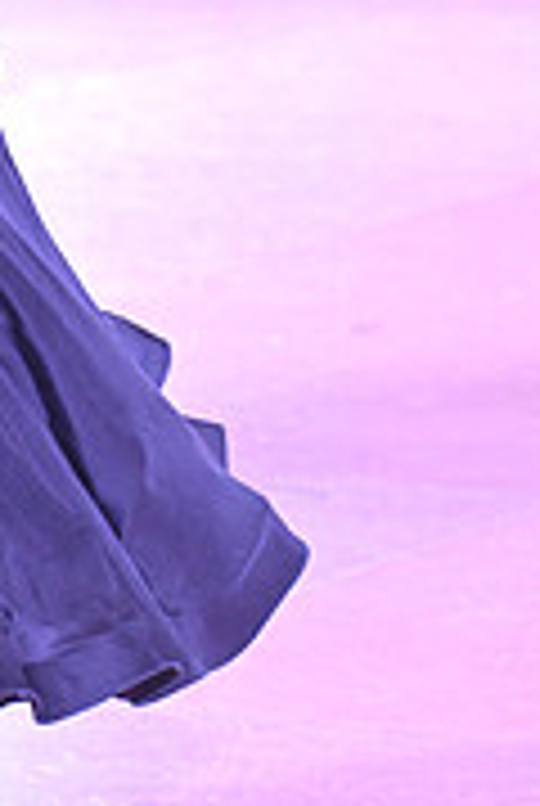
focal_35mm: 356
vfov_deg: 5.7
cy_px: -203
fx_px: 7979
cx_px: -326
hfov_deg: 3.9
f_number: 5
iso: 5000
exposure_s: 1/400
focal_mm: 110
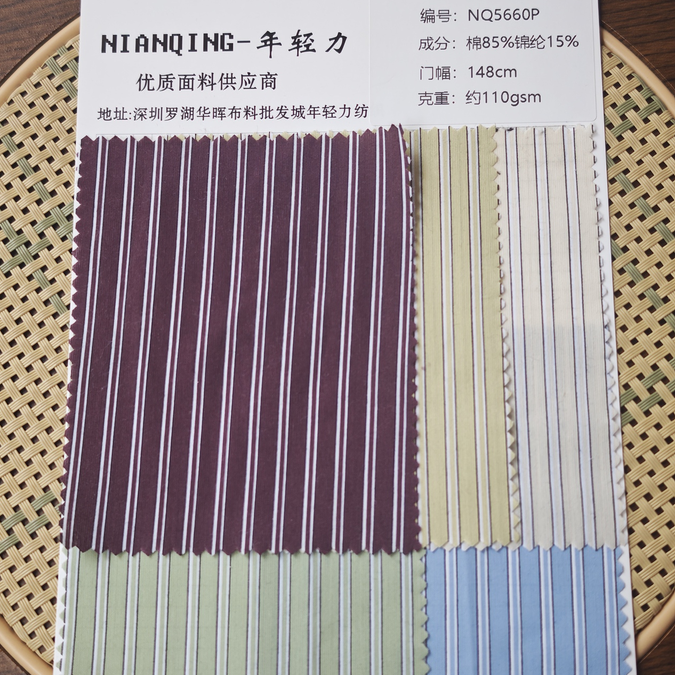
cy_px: 399
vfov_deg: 30.5
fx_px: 1235
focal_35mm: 56
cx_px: 334
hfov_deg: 30.6
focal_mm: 6.68
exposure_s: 1/126
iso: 50
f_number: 1.44
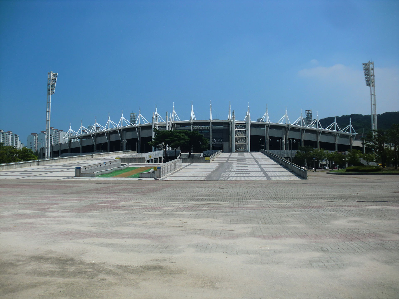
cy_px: 150
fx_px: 403
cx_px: 200
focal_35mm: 35
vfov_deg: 40.7
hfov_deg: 52.6
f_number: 7.8
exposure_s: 1/400
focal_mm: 6.3
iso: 64
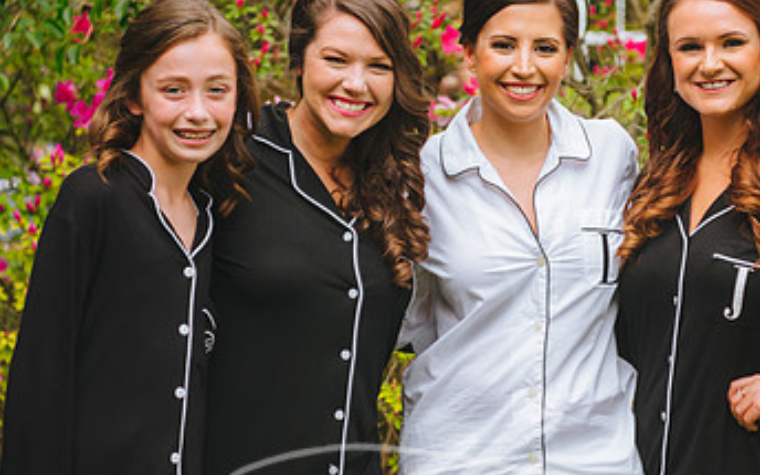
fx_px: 2278
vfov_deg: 11.9
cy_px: 297
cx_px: 457
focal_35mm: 110
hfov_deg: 18.9
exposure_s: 1/2000
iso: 1250
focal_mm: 62
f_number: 3.2
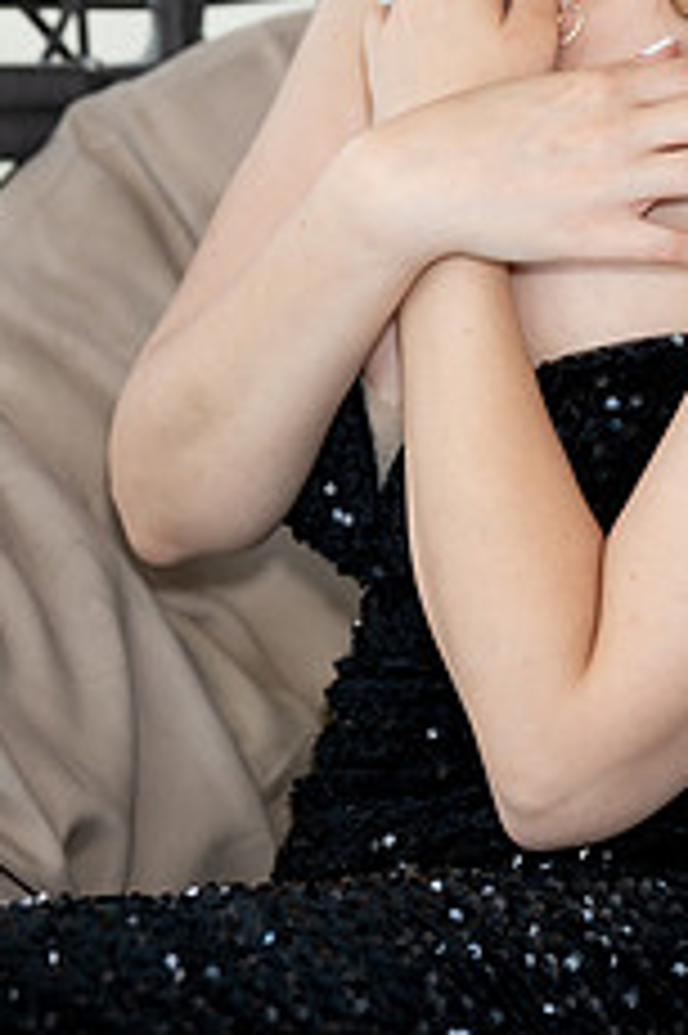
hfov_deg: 9.3
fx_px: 4220
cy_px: 117
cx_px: 657
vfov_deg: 13.9
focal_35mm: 147
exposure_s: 1/400
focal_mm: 75
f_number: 3.5
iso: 2500
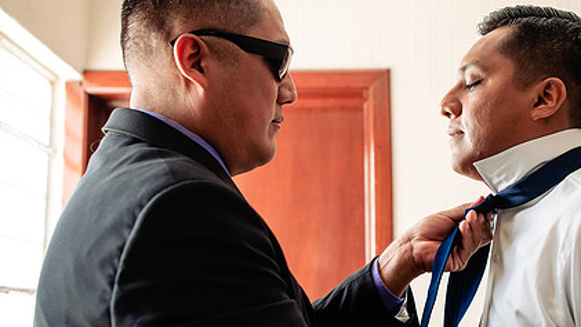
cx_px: 396
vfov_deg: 21.5
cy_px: 173
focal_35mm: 56
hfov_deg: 36.8
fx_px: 863
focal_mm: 35
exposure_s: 1/100
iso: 400
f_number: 3.5
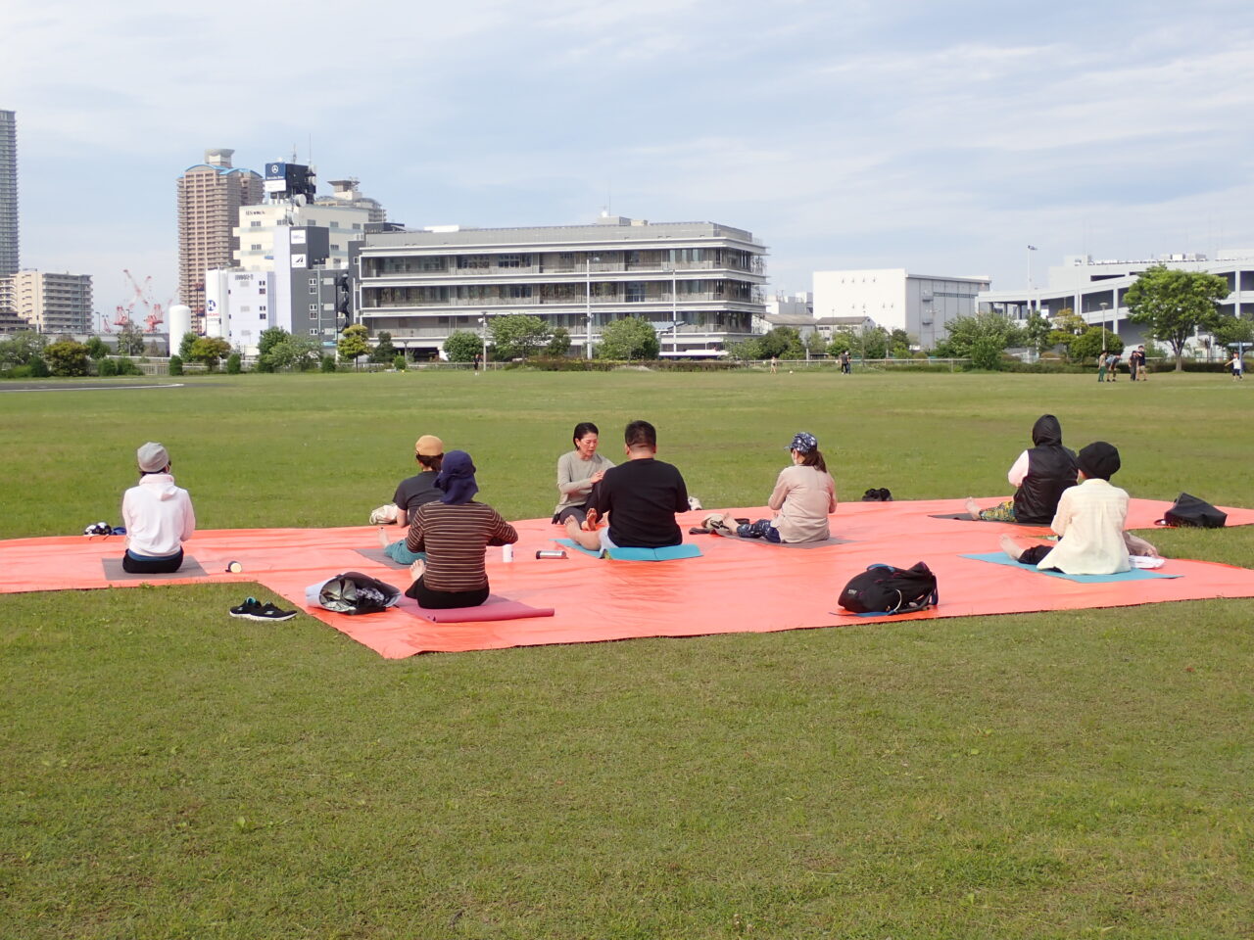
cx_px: 627
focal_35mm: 54
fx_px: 1956
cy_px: 470
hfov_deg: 35.5
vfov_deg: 27.0
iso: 100
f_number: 4.5
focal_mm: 9.65
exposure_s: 1/400
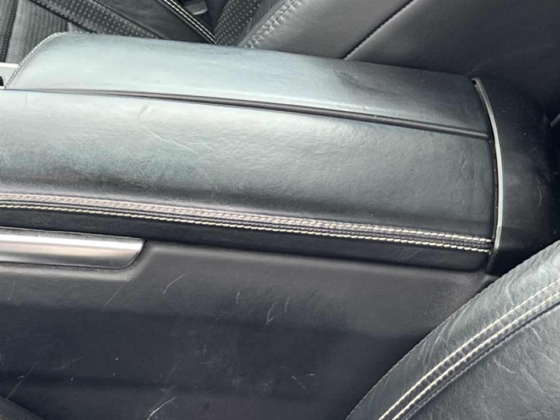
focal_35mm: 109
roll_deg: -10.2
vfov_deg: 13.4
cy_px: 394
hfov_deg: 16.5
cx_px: -277
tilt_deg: -44.6
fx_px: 1763
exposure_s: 1/121
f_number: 1.5
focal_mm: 5.7
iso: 40
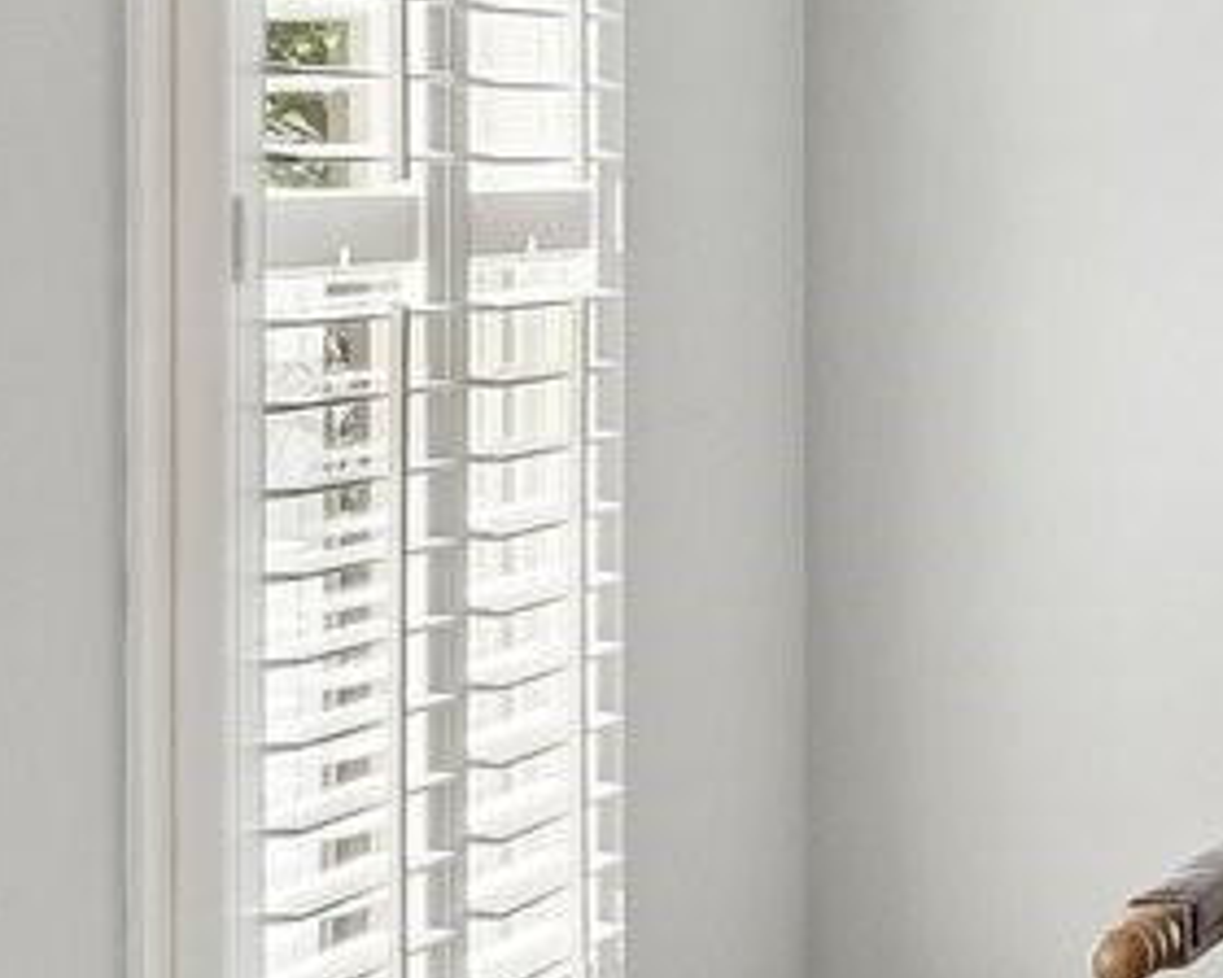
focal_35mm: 108
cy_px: 199
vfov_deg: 14.2
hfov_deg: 15.3
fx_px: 3915
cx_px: 2210
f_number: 8
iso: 400
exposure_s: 1/30
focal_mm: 10.5
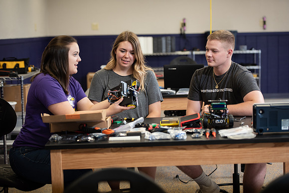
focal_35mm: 85
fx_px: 682
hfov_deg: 23.9
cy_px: 96
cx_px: 144
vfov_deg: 16.1
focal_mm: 85
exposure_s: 1/250
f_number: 3.2
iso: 800
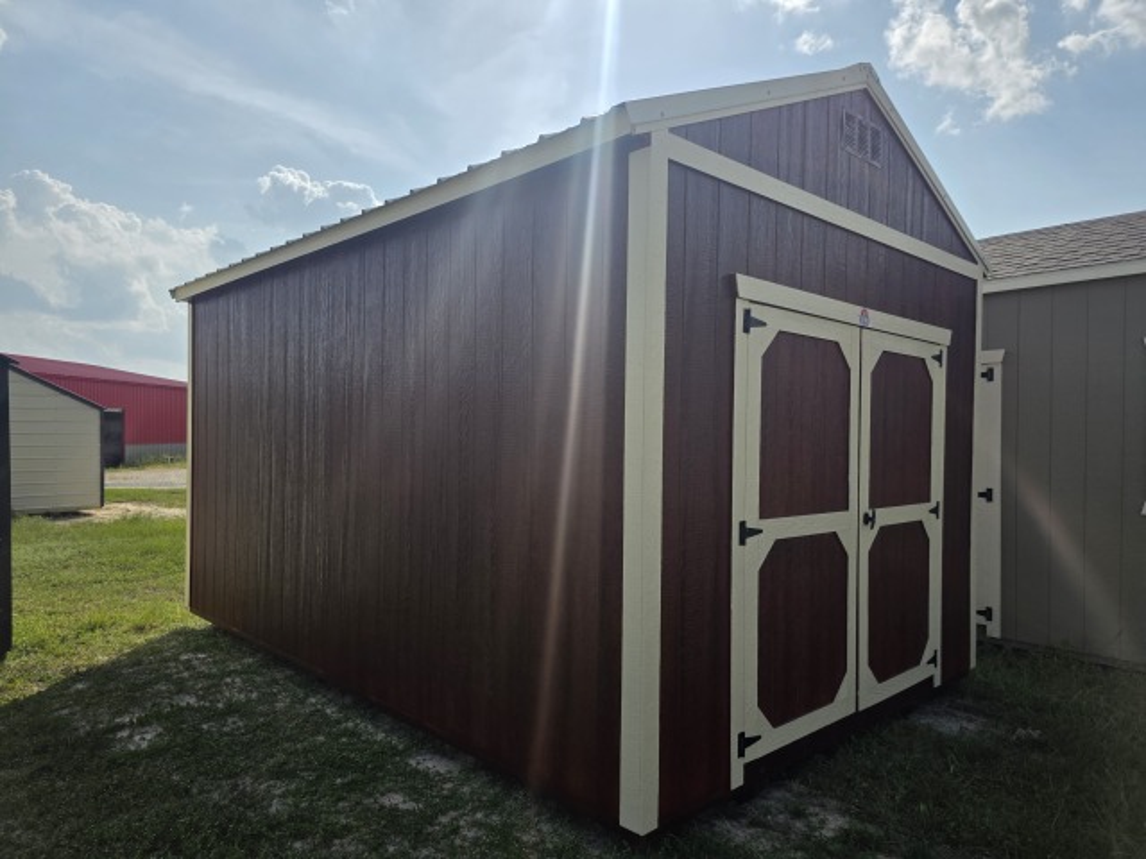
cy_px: 430
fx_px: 761
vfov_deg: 58.9
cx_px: 573
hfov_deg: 73.9
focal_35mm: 23
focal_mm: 6.3
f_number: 1.7
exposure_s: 1/7944
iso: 64
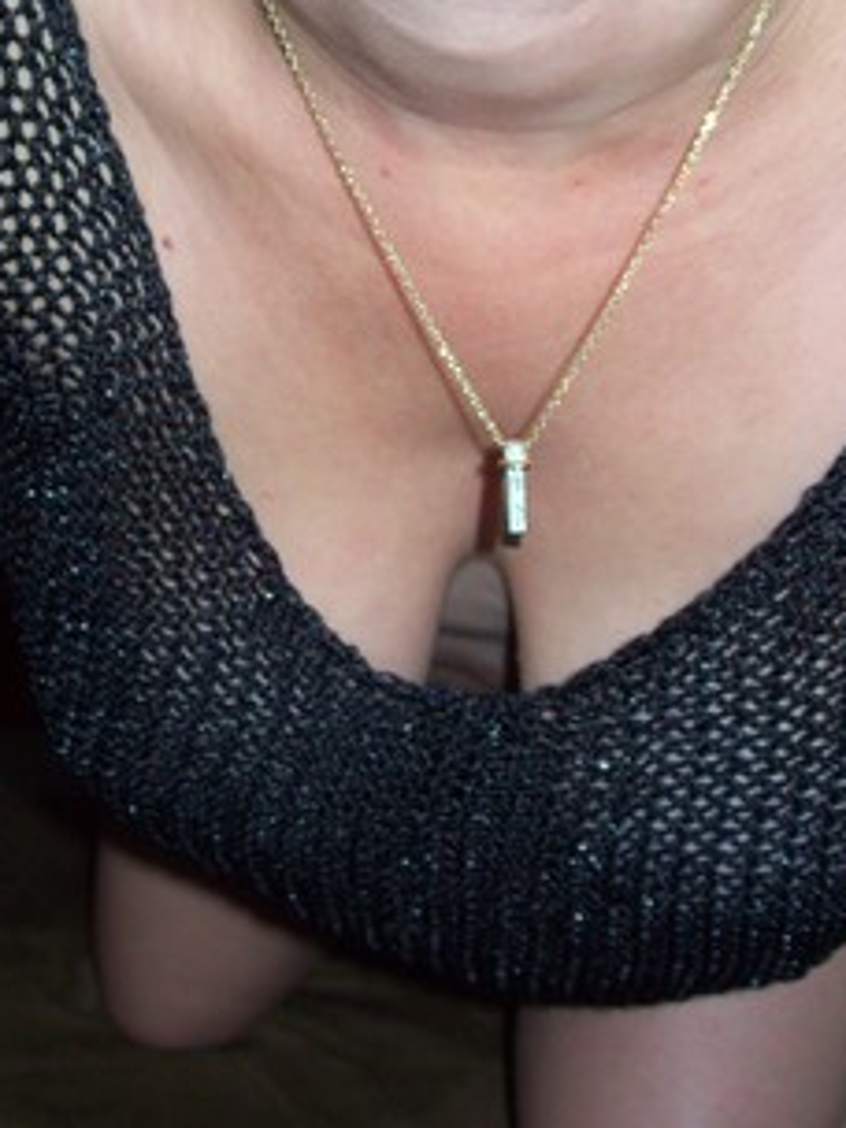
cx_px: 351
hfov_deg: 19.9
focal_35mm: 74
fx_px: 2411
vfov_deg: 26.2
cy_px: 397
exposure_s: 1/73.6
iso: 80
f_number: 3
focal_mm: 7.6
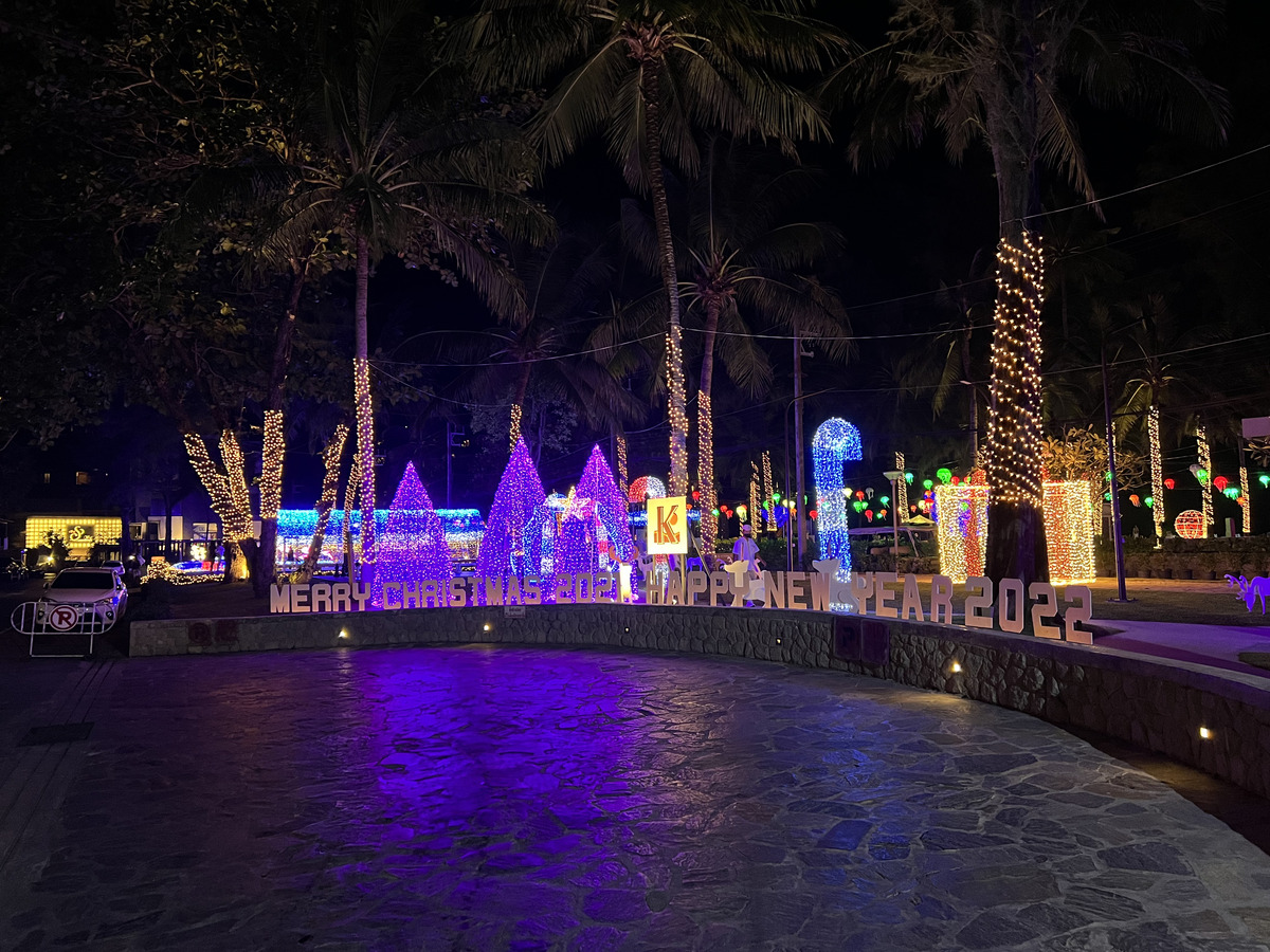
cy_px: 476
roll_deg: +1.0
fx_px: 954
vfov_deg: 53.1
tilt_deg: +3.6
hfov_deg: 67.3
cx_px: 635
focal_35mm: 26
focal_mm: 5.7
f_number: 1.5
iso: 400
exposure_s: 1/33
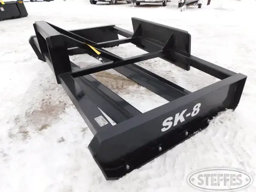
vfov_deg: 56.8
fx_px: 178
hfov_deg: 71.6
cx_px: 128
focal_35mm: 24
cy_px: 96
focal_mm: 4
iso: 125
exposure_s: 1/250
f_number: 3
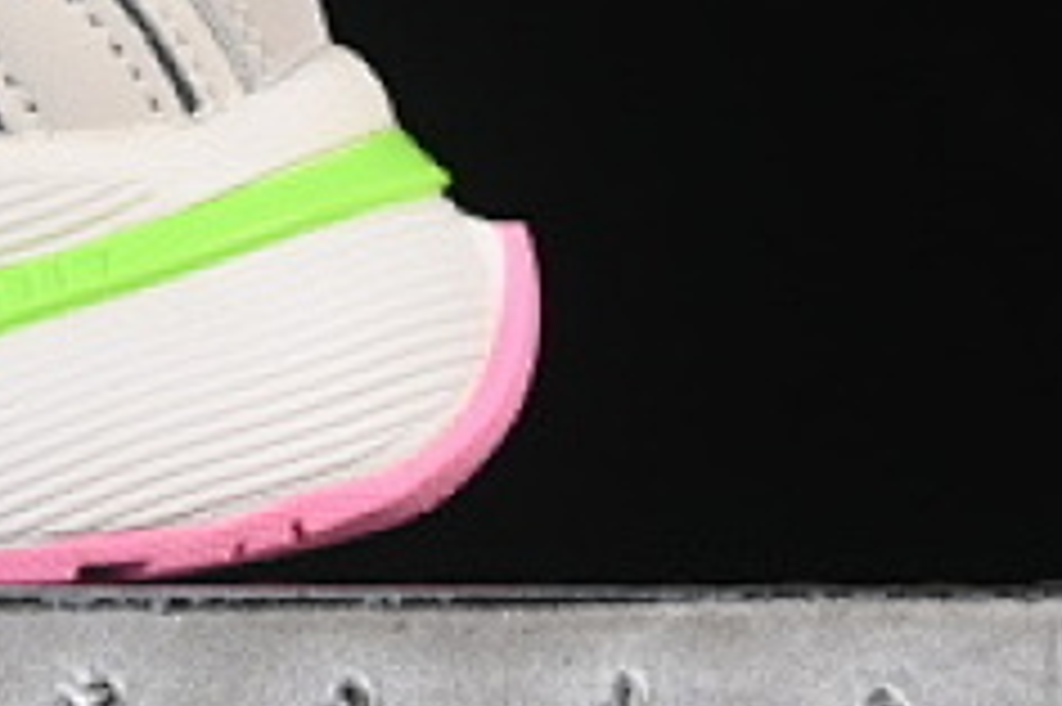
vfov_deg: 4.0
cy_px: -414
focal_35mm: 343
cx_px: -657
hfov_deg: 5.9
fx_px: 10111
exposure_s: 1/80
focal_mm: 50
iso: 160
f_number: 8
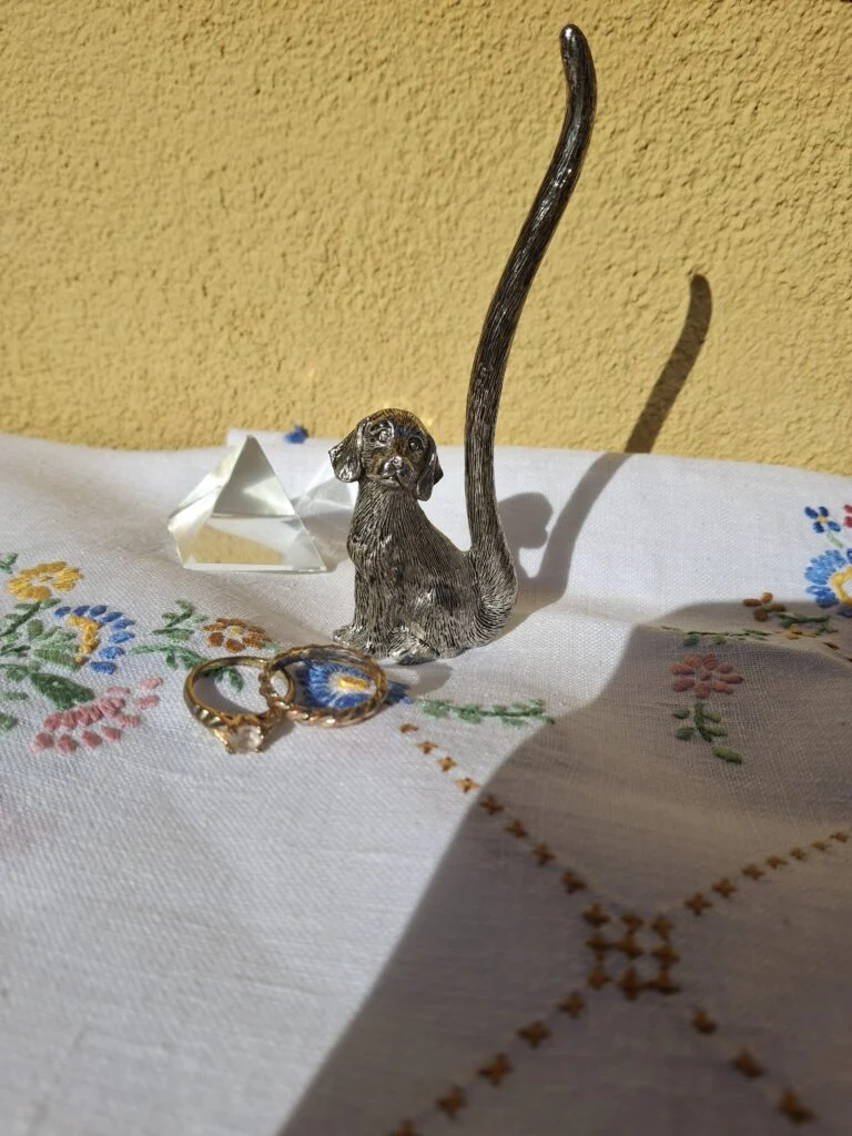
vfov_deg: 69.4
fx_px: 820
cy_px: 568
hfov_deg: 54.9
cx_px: 426
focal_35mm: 25
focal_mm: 4.69
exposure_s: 1/2890
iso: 25
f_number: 1.8
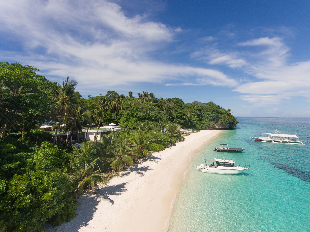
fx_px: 179
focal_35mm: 20
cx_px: 155
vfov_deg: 65.9
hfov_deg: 81.8
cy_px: 116
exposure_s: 1/1600
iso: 100
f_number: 2.8
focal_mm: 3.61
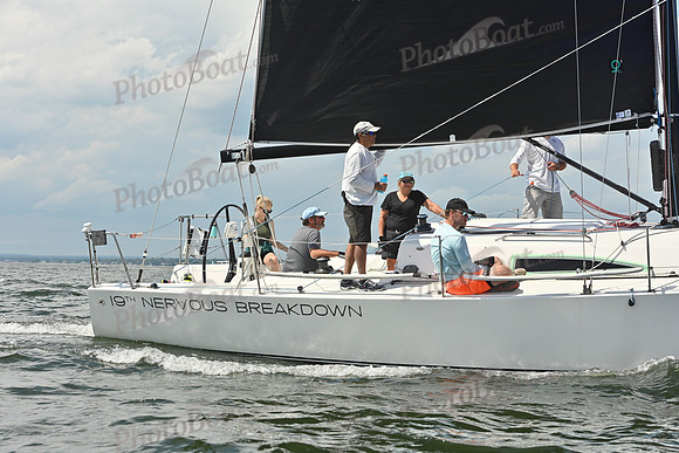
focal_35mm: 70
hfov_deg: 28.8
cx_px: 340
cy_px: 226
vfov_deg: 19.5
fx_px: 1321
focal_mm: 70
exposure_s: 1/1250
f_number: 9
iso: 320
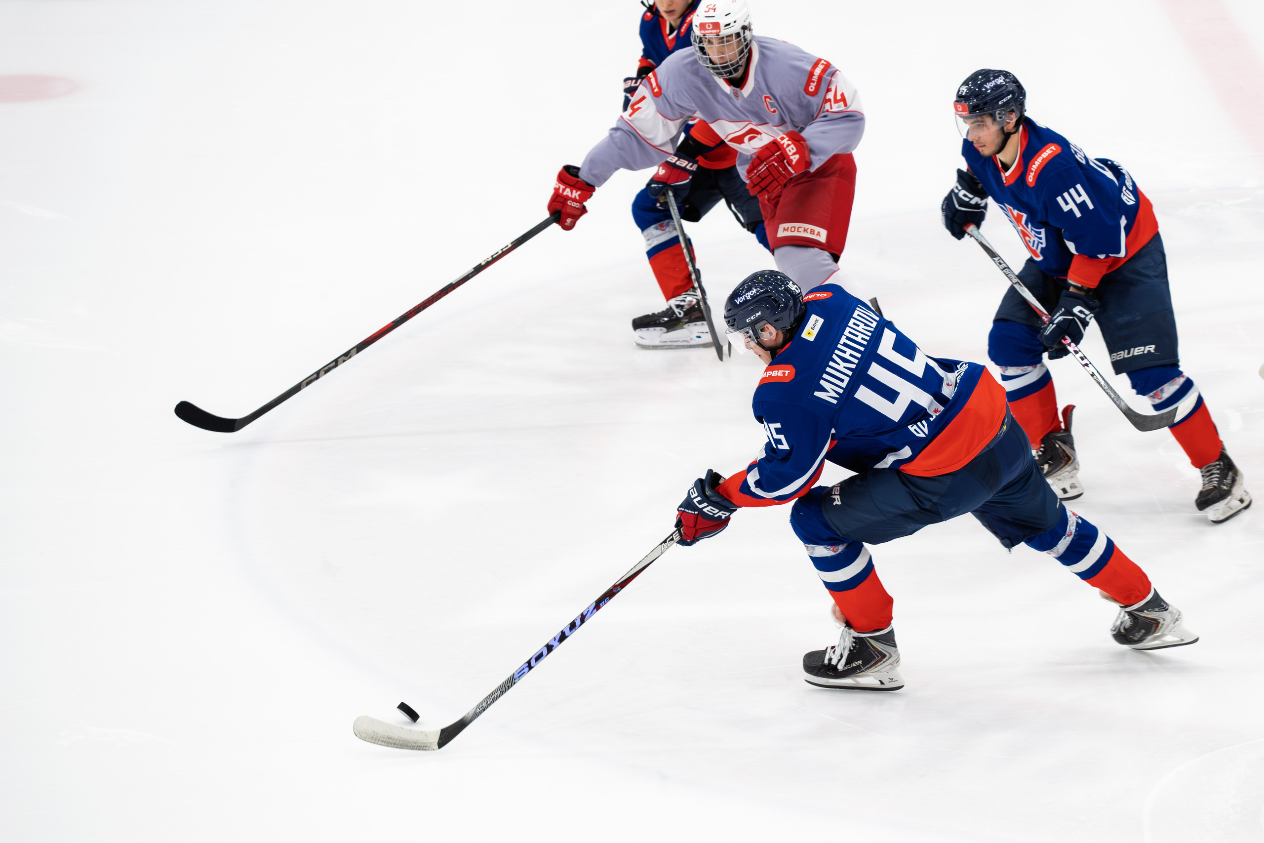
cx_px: 858
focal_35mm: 174
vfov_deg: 7.9
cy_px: 422
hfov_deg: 11.8
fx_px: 6107
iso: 1000
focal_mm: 120
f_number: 4
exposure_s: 1/500
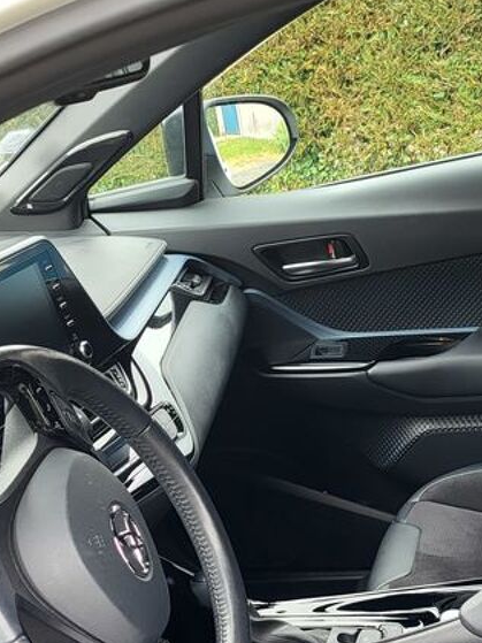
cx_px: 328
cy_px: 688
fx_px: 1152
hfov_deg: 23.5
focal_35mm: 62
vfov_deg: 28.6
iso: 40
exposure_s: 1/109
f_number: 1.8
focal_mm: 5.4
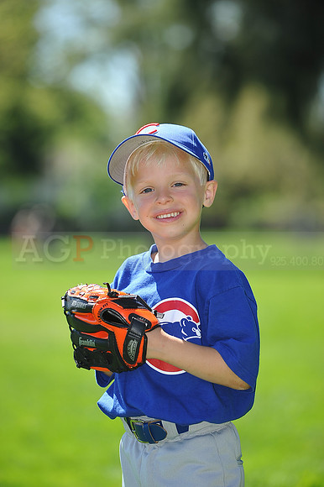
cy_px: 244
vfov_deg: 10.3
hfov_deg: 6.9
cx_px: 162
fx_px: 2703
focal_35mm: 200
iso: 200
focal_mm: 200
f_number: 4.5
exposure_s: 1/640
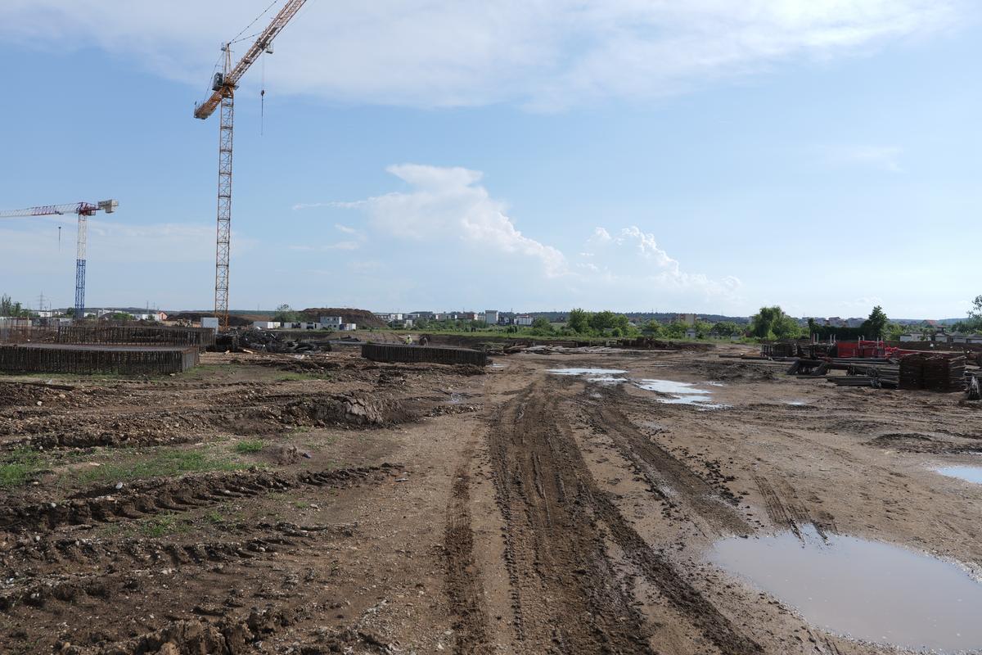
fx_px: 655
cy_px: 328
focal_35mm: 24
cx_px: 491
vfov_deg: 53.1
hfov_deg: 73.7
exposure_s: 1/1000
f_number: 5
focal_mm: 24
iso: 80
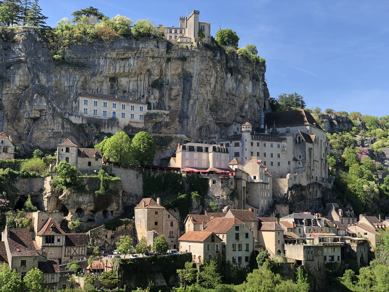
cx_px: 194
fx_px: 584
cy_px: 146
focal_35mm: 52
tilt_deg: +9.0
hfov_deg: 36.8
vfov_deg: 28.0
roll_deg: +0.1
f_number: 2.4
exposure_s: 1/397
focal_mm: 6
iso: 16
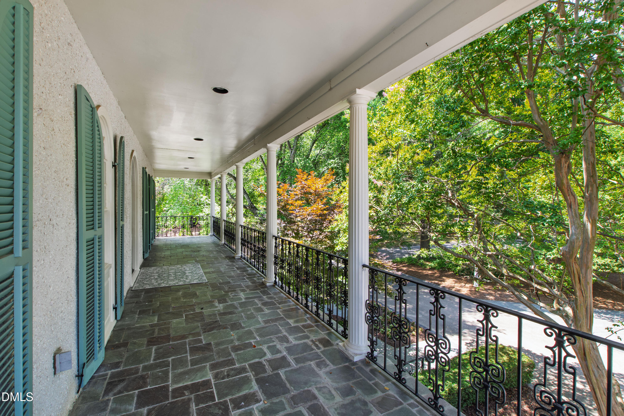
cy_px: 208
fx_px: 260
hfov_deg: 100.4
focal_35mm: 15
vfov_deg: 77.3
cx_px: 312
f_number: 8
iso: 100
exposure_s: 1/20
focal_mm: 10
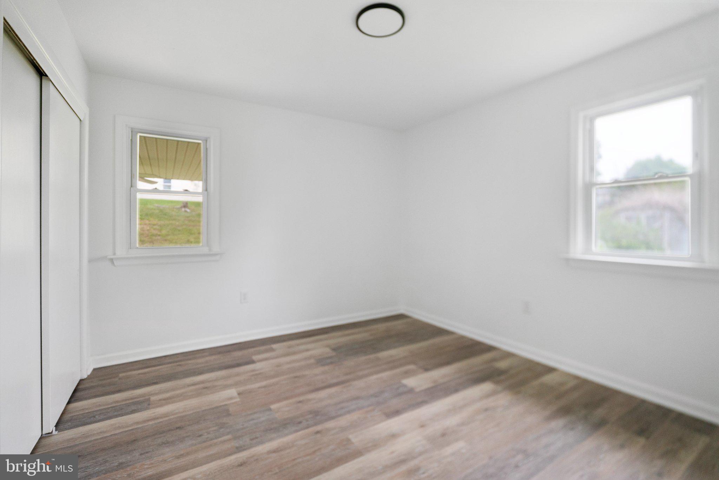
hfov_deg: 96.7
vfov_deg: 73.8
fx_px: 320
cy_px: 240
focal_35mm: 16
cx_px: 360
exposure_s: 1/60
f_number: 2.8
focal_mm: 16
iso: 800
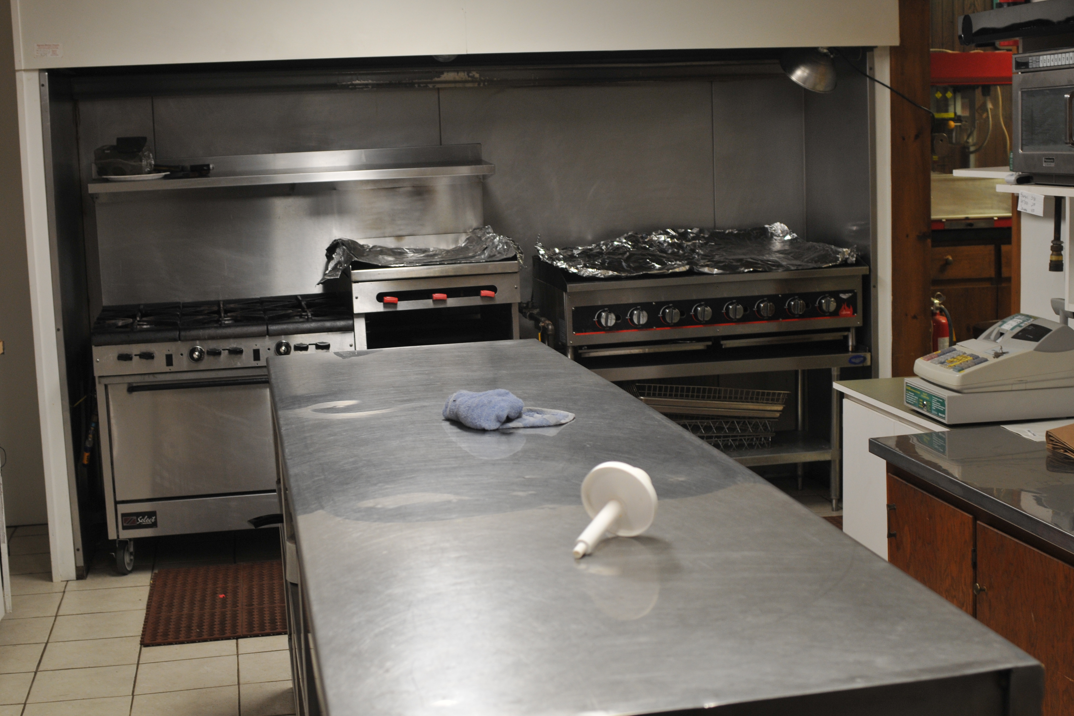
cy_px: 356
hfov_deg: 37.2
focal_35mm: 54
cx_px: 530
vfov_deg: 25.3
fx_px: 1596
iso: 400
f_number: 4
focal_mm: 35
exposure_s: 1/60
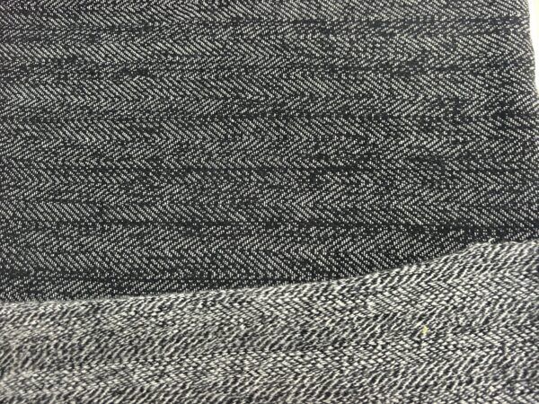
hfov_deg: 65.3
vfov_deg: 51.4
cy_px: 202
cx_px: 270
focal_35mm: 27
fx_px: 420
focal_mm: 6.98
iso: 640
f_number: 2
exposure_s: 1/30
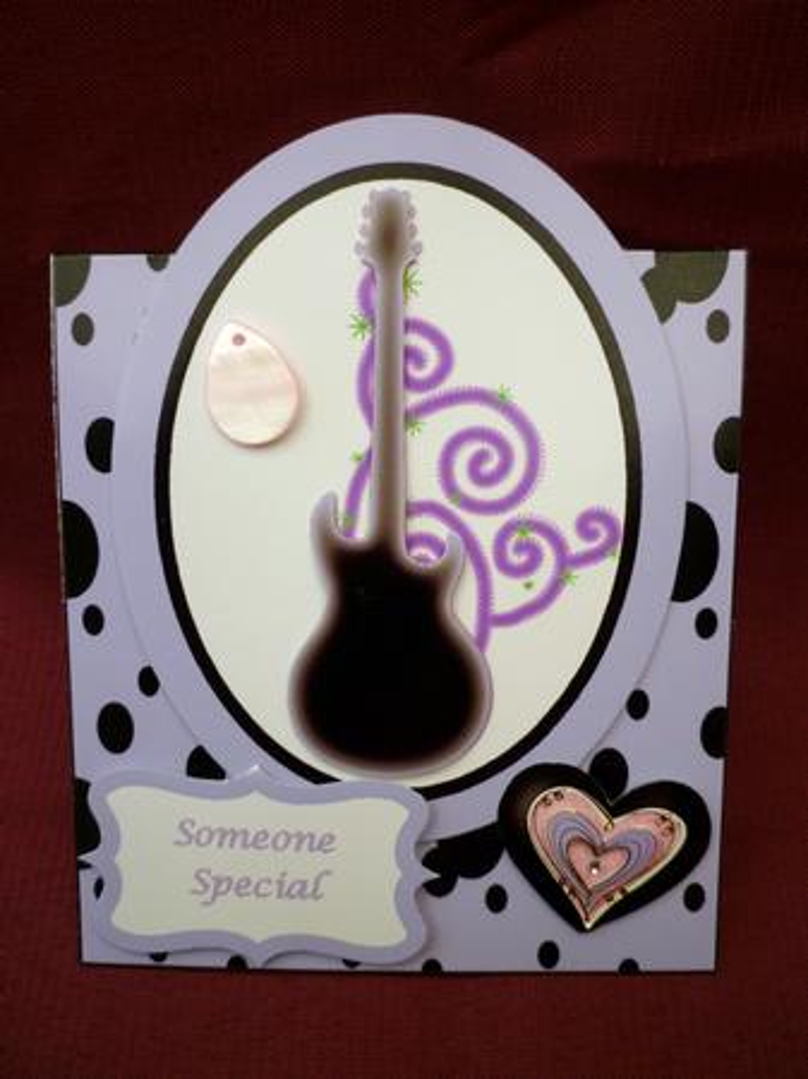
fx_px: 903
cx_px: 404
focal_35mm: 29
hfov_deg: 48.2
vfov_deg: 61.7
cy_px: 540
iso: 80
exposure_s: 1/100
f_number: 3.3
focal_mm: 5.2
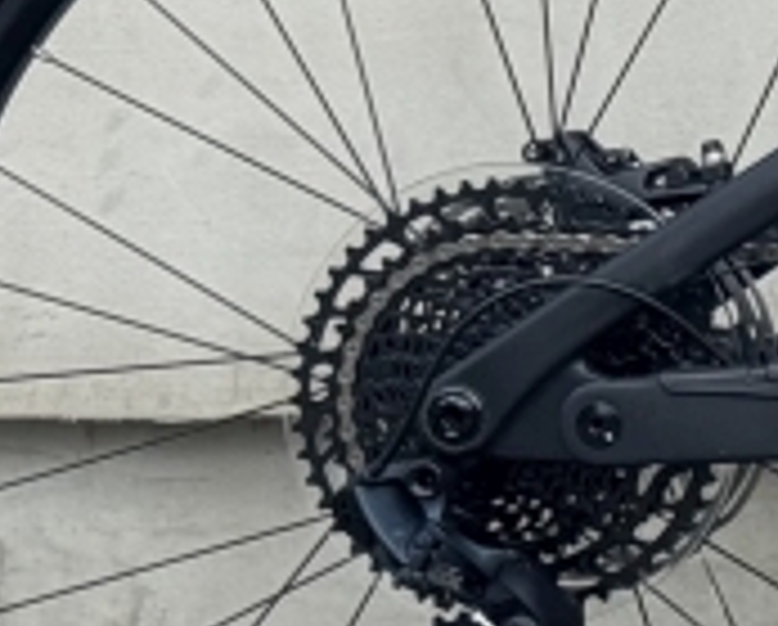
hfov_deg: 6.5
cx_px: 2123
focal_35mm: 277
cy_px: -41
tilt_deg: -5.3
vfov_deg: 5.6
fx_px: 6389
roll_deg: +1.1
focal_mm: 6.76
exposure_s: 1/593
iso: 64
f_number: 1.78
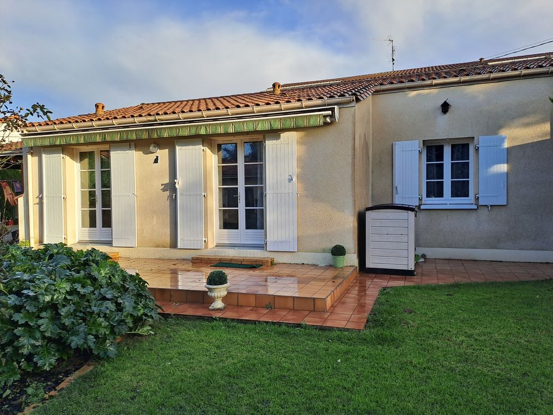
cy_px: 208
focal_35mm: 25
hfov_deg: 69.4
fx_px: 399
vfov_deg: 54.9
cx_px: 276
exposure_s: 1/738
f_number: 1.8
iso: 32
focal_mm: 4.65
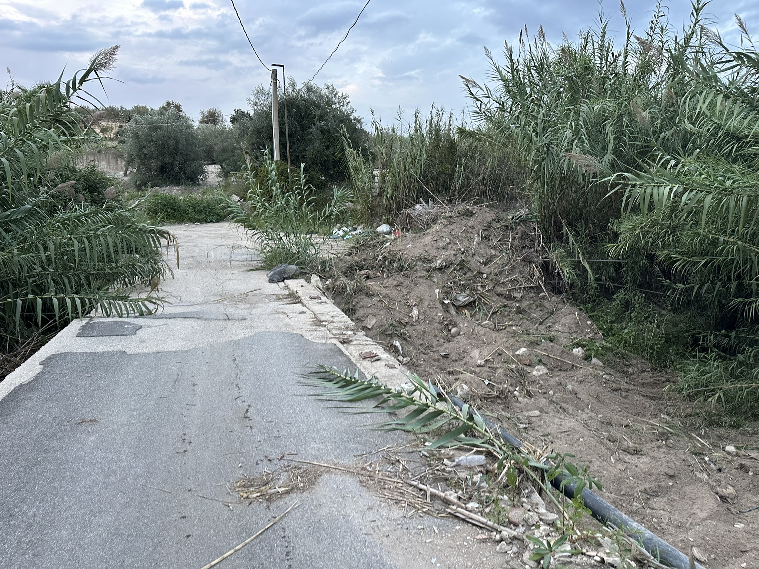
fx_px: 526
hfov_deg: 71.6
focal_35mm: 24
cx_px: 380
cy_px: 284
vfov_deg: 56.8
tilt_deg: -11.7
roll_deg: -0.2
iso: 250
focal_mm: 6.86
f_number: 1.78
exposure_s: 1/84
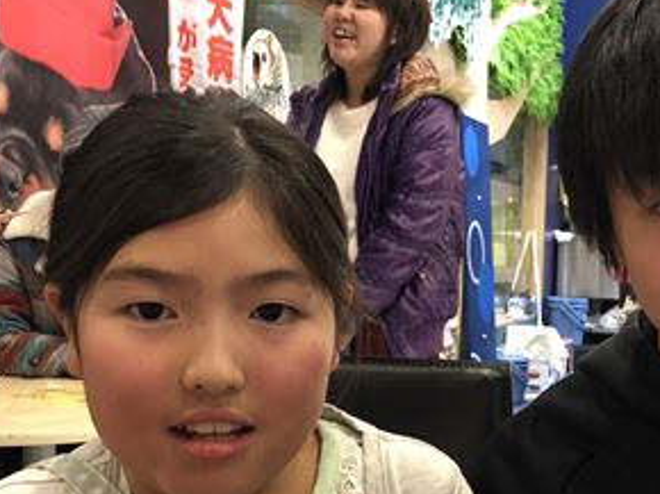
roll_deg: -2.5
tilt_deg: -7.6
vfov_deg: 24.9
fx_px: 1105
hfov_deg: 32.2
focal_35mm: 58
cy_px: 373
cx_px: 548
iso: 80
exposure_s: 1/15
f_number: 1.8
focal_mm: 3.99
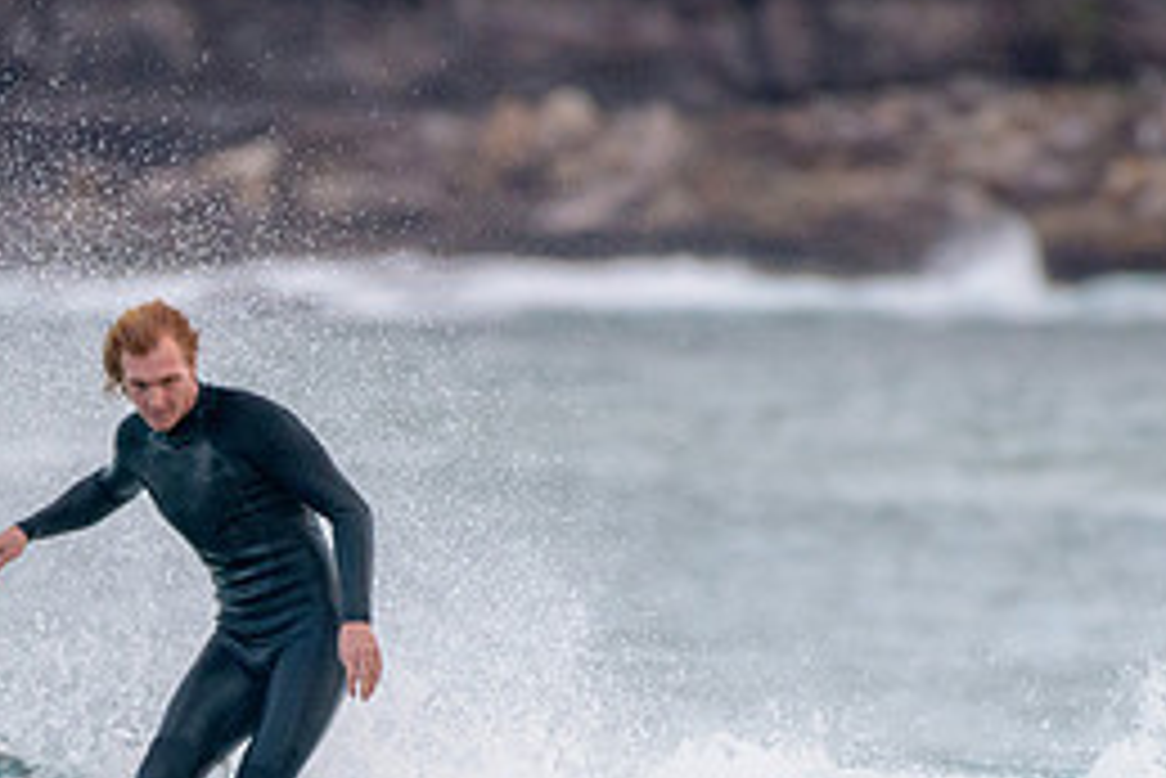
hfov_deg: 1.5
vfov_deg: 1.0
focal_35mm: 1368
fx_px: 44331
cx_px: 265
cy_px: 809
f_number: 5.6
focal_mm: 500
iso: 1000
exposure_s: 1/1250
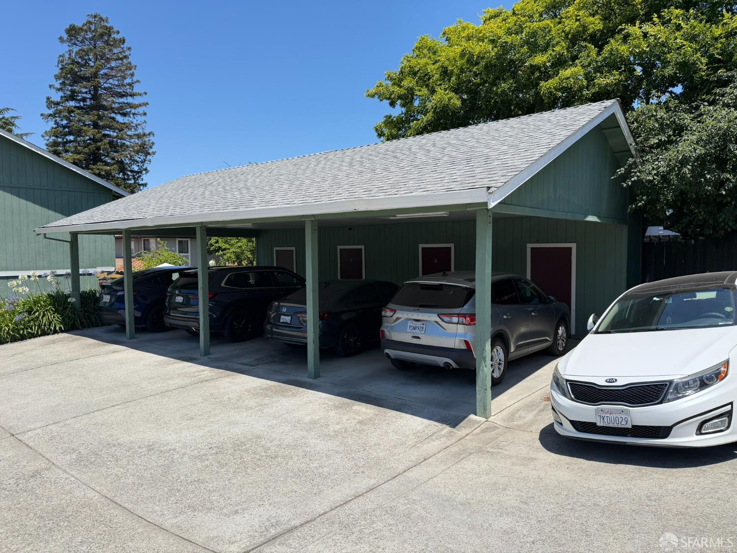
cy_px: 276
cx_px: 368
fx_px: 511
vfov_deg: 56.8
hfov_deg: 71.6
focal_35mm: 24
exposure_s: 1/5319
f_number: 1.78
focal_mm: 6.76
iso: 100
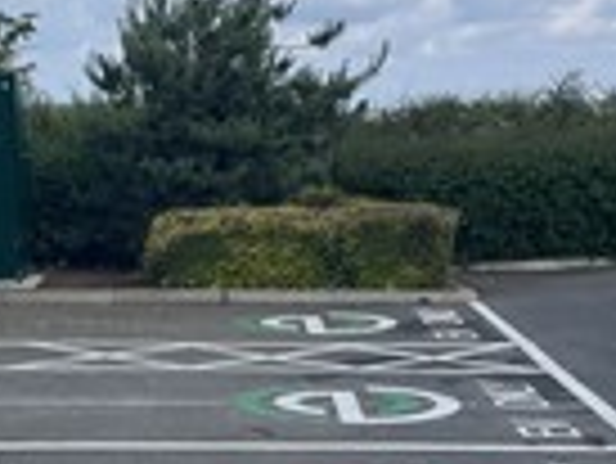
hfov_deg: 20.2
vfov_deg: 15.2
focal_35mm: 97
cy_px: 378
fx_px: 1728
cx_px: 216
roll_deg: +1.6
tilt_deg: -6.7
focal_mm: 4.2
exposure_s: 1/3125
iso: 32
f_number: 1.6
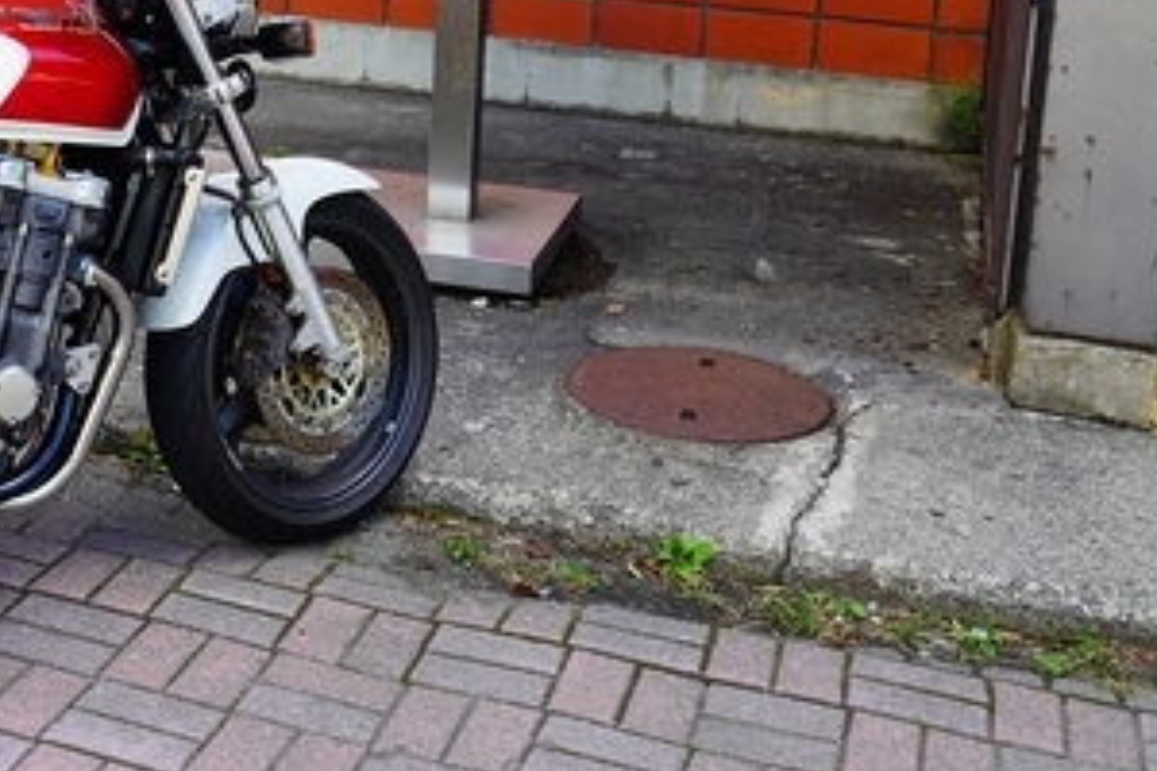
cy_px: -75
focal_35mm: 64
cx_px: 185
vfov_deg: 20.3
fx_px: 2057
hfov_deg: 30.4
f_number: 4.5
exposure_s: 1/40
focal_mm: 24
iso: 100
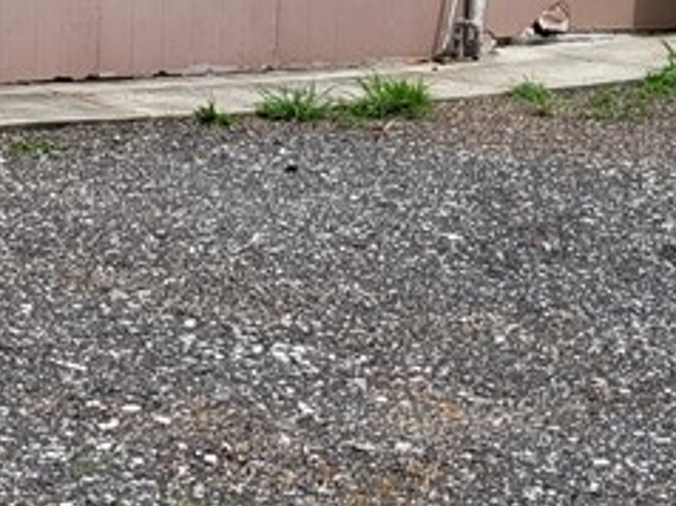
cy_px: 20
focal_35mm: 112
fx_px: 2185
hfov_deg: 17.1
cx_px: -34
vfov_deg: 13.1
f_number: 1.8
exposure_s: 1/2271
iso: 40
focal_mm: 5.4
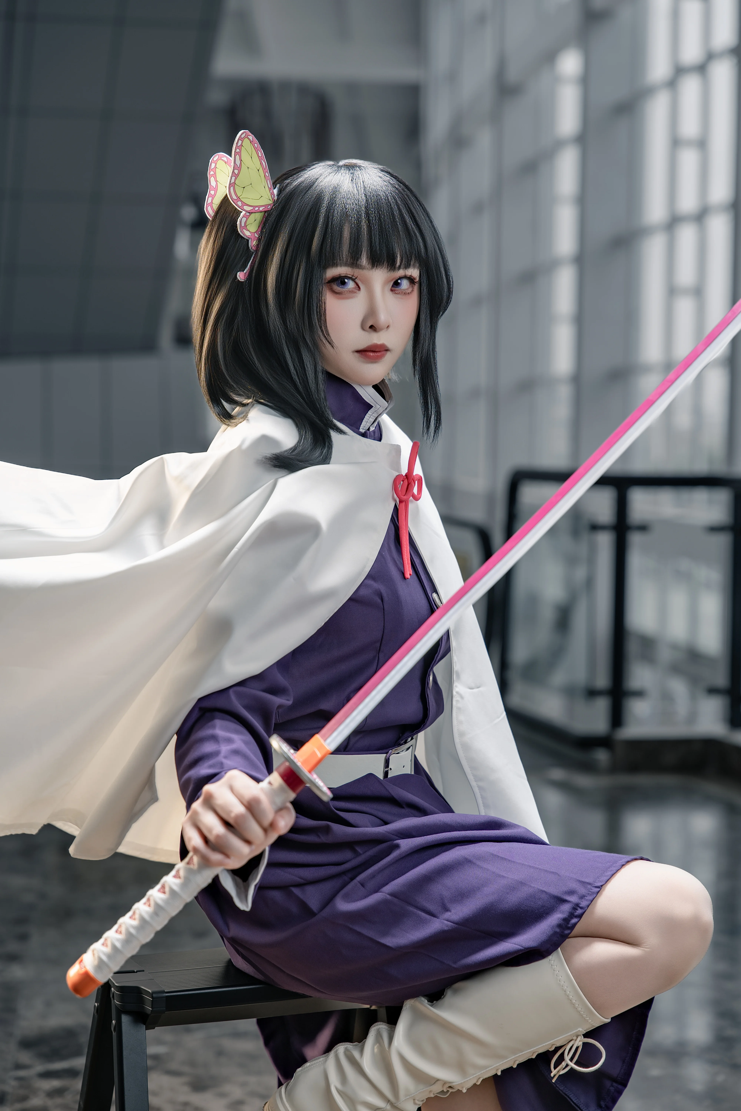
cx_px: 370
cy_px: 556
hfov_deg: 19.5
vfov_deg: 28.8
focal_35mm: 70
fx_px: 2161
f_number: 4
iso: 50
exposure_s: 1/250
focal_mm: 70
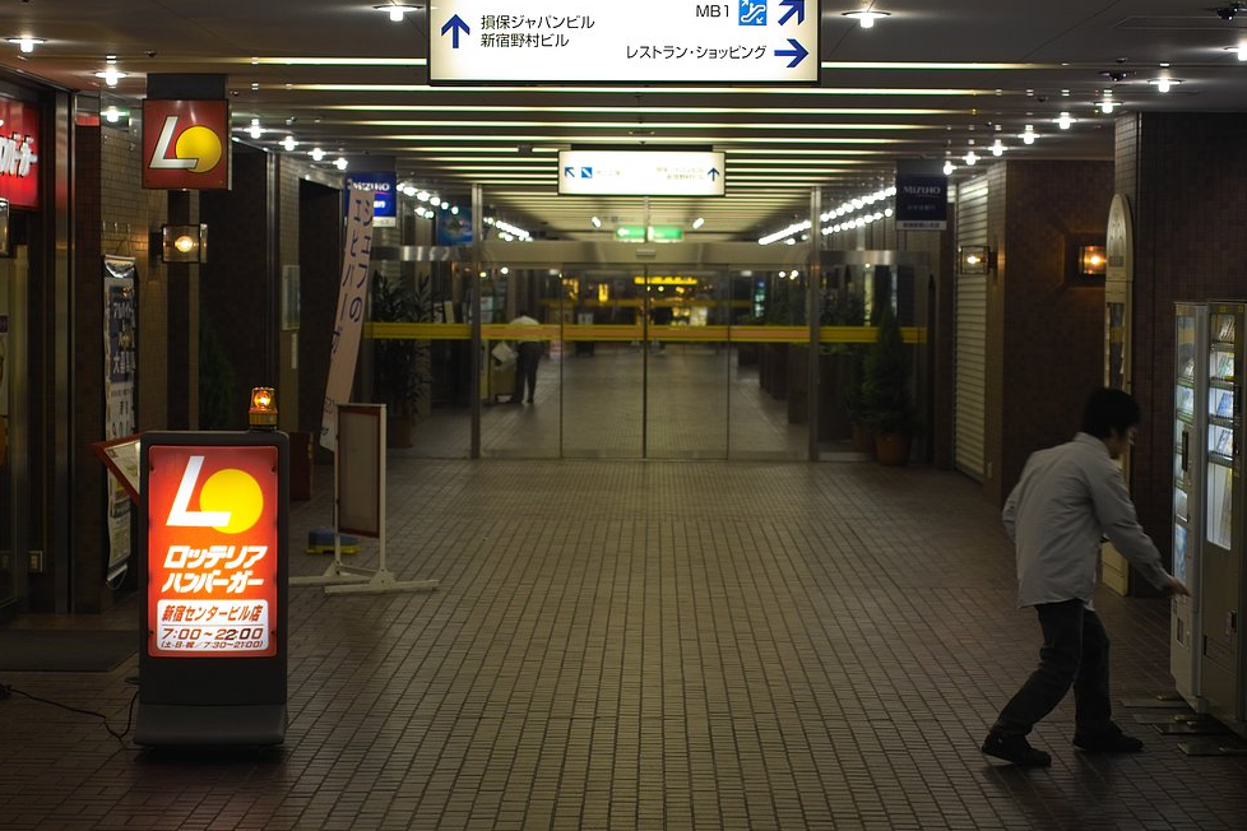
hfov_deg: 22.9
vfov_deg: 15.4
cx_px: 636
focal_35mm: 89
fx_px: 3083
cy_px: 411
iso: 100
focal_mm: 50
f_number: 3.2
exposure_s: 1/50
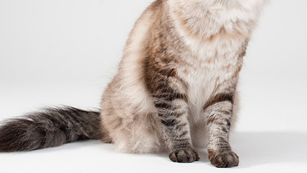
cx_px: 242
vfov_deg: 11.1
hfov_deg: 19.8
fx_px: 871
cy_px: -29
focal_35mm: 107
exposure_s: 1/200
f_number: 6.3
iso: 250
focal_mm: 50
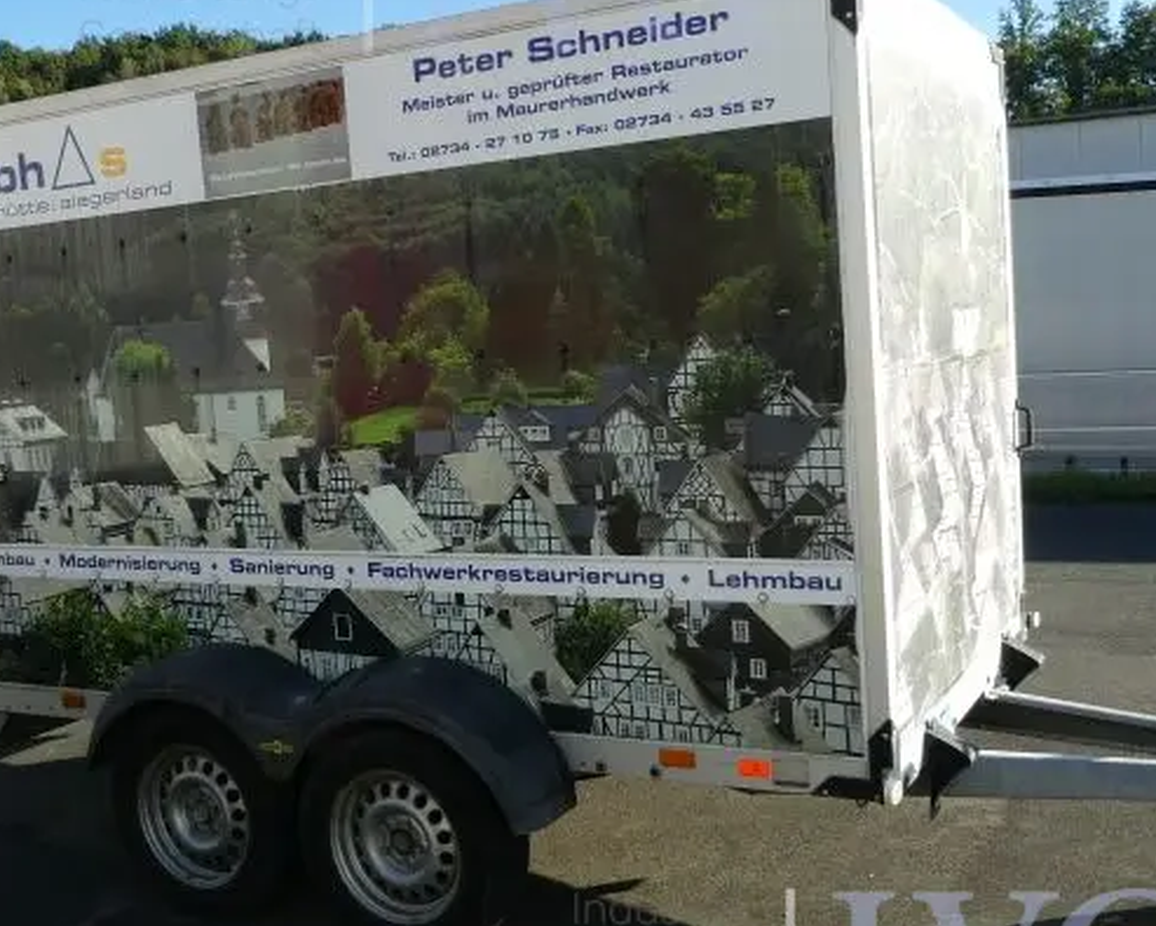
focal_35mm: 38
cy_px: 471
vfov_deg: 39.2
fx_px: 1301
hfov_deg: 47.9
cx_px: 631
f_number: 3.3
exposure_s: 1/400
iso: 80
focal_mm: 4.3
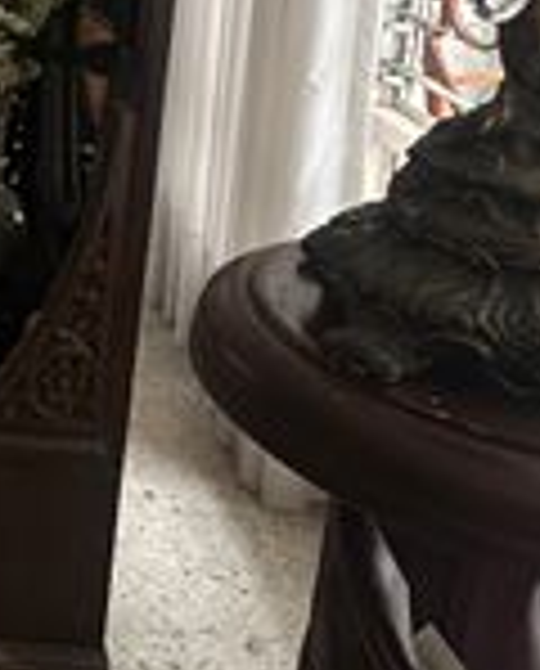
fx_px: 1214
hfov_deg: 20.8
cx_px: -299
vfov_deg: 29.3
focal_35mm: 61
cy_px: 31
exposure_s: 1/60
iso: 640
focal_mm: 2.22
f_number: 2.2
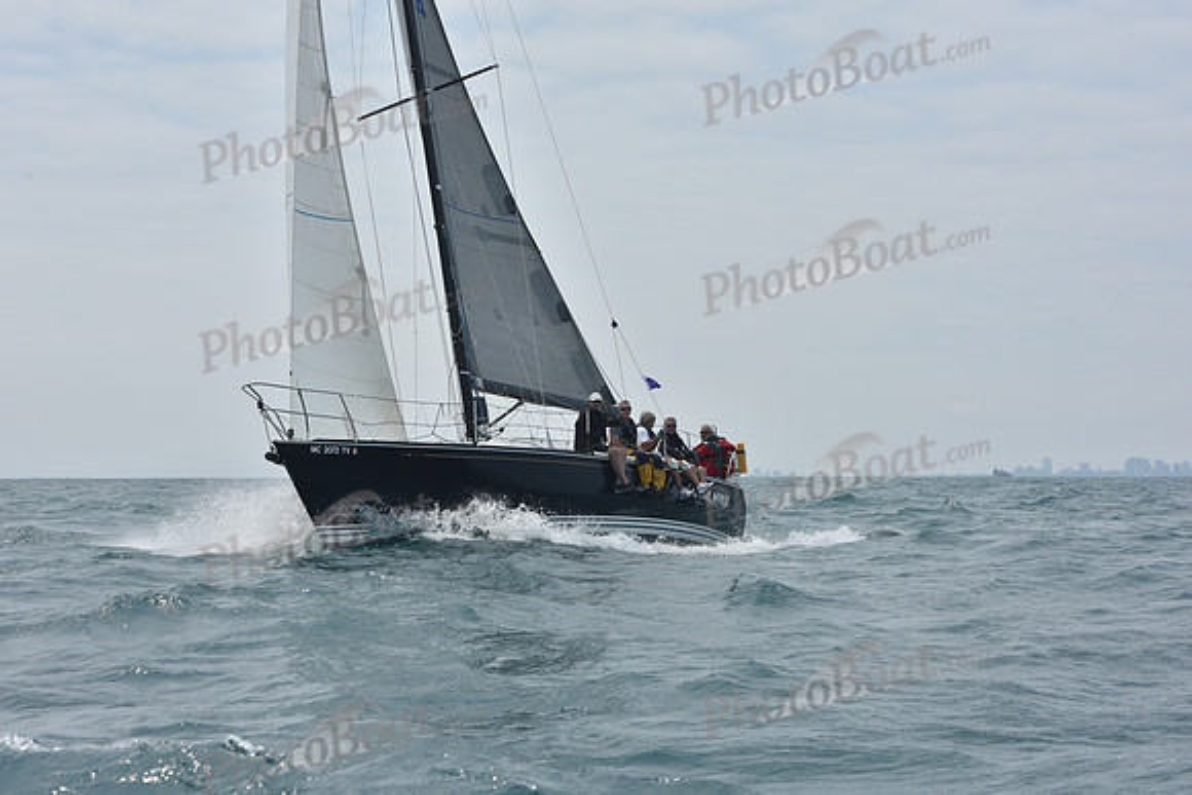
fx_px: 2318
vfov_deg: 19.5
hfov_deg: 28.8
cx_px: 596
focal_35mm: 70
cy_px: 398
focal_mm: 70
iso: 250
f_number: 11
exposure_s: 1/800
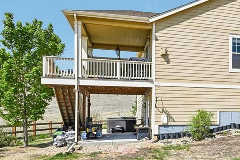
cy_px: 112
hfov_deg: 46.4
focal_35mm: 39
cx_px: 199
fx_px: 260
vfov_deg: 33.8
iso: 64
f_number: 11
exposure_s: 1/60
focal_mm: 14
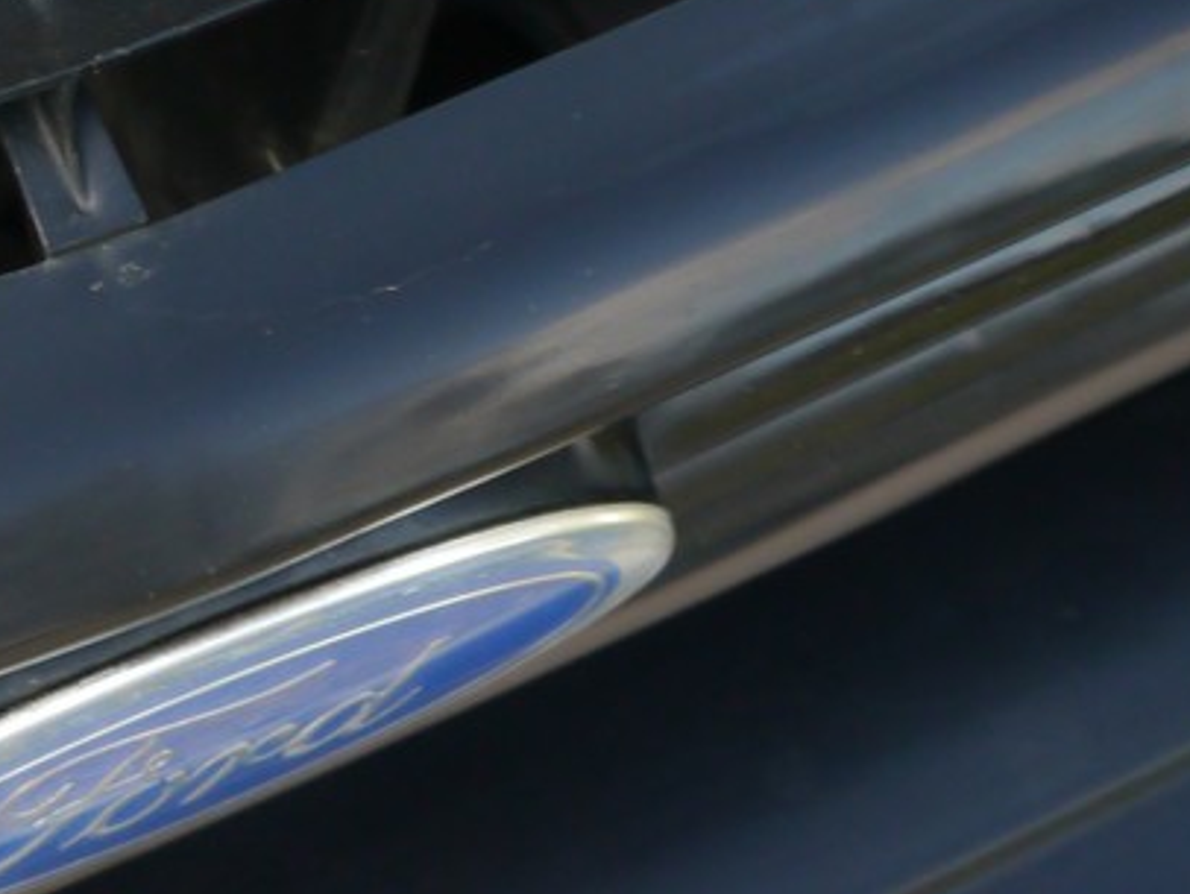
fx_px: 4334
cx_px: -276
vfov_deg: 11.7
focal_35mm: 126
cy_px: 26
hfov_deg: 15.0
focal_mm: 16
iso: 320
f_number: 3.8
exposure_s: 1/60
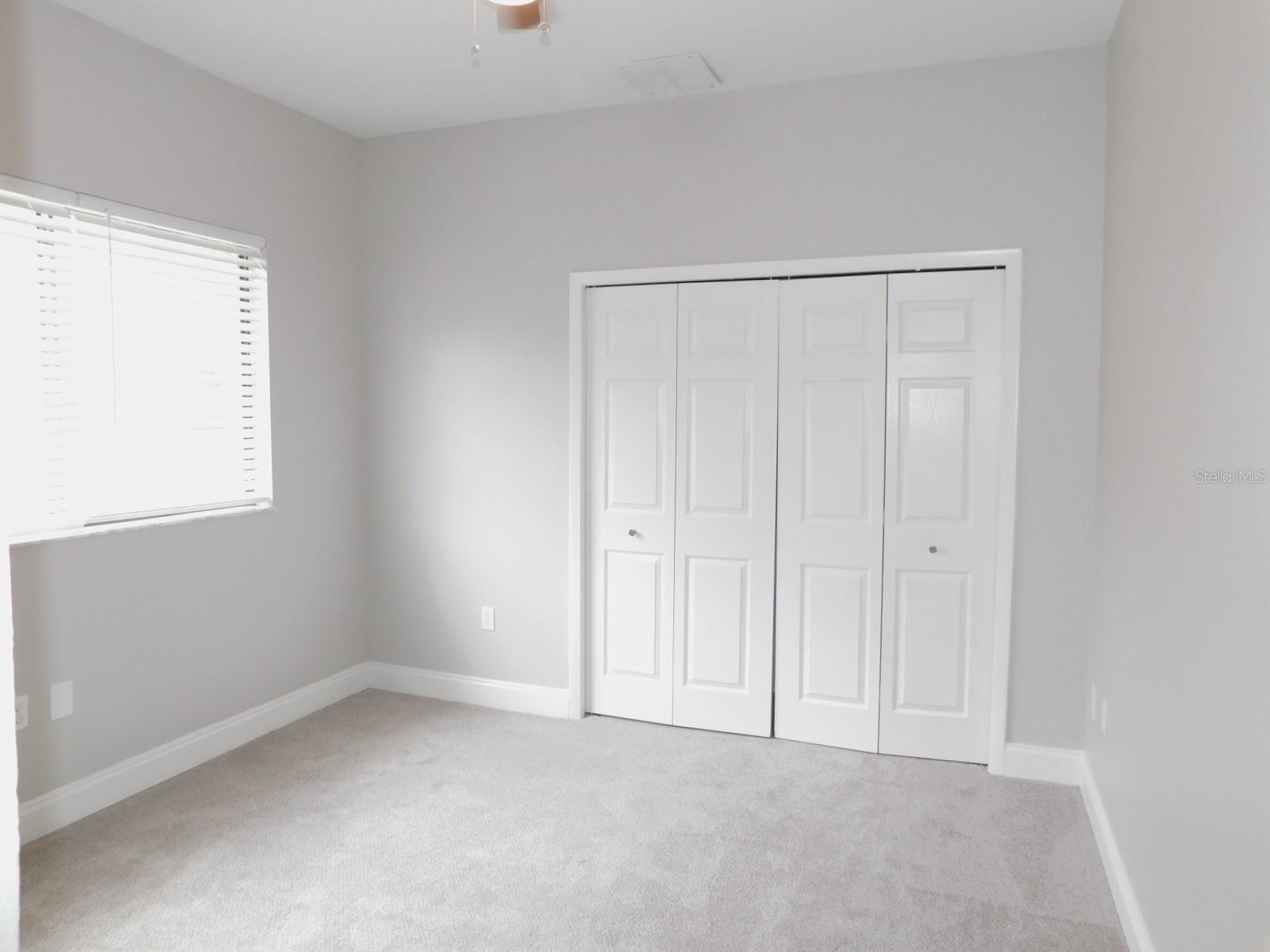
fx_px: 881
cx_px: 635
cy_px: 476
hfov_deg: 71.6
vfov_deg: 56.8
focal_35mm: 24
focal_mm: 4.1
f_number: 3
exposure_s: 1/30
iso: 140
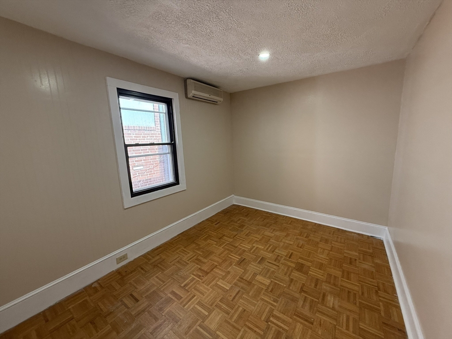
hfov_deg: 102.1
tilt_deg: -9.8
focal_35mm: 14
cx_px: 226
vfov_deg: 85.7
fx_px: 183
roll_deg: +2.0
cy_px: 170
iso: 250
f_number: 2.2
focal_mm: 2.22
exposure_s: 1/120
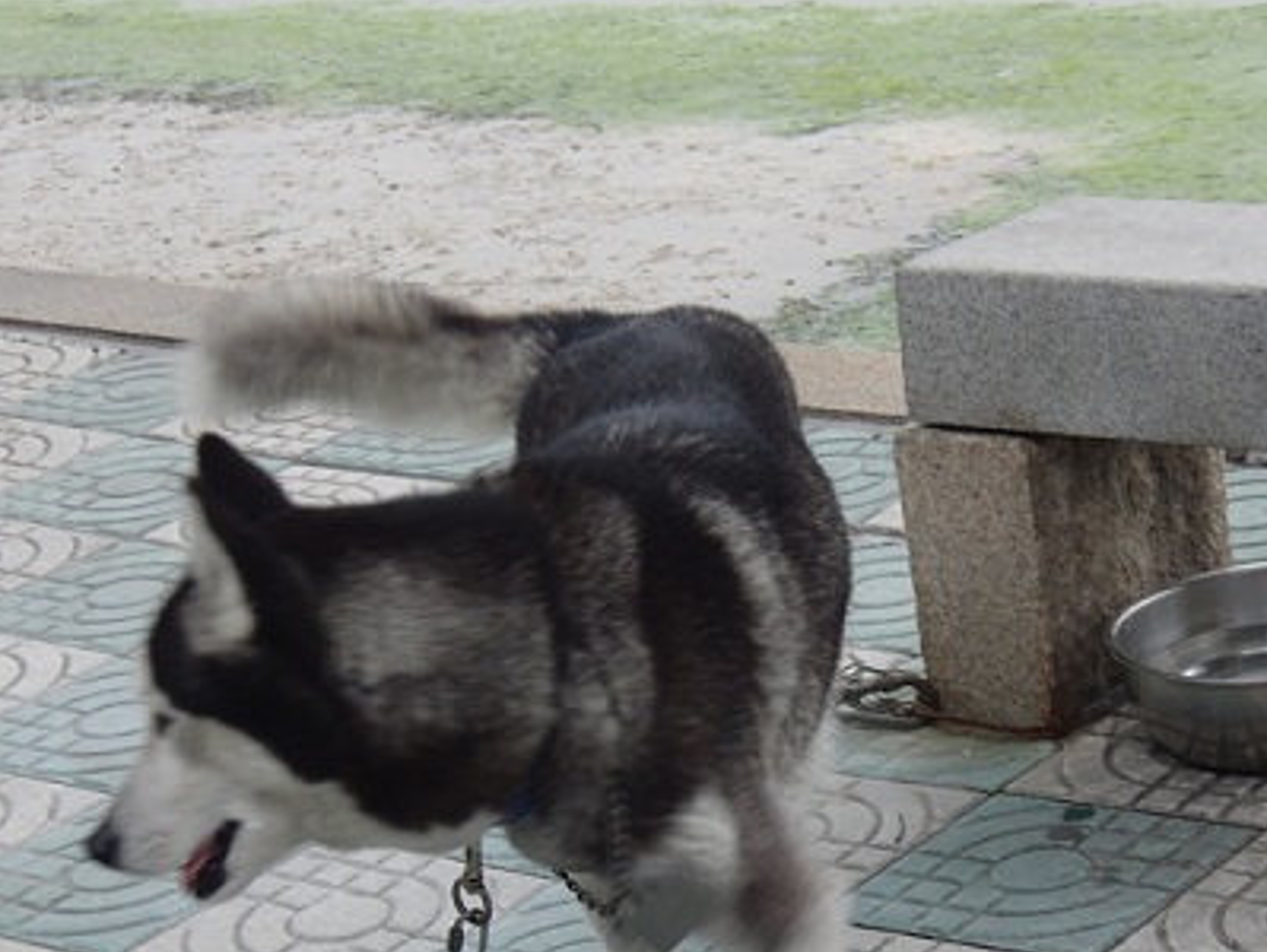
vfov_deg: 14.2
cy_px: 616
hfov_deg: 18.8
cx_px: 821
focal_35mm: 104
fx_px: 3810
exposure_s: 1/80
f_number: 4.6
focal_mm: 13.6
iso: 100
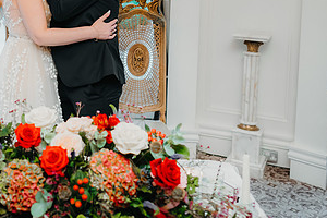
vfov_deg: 24.2
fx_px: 481
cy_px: -7
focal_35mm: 53
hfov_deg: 36.0
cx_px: 57
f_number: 2
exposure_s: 1/200
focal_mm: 24
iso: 400
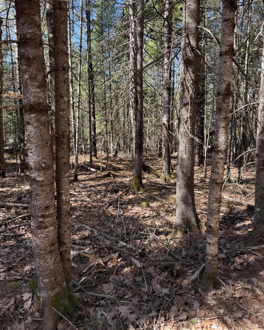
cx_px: 131
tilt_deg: -8.2
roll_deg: +1.3
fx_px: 254
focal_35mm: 26
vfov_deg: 65.9
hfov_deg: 54.9
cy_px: 149
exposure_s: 1/584
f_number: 1.78
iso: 100
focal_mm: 6.76
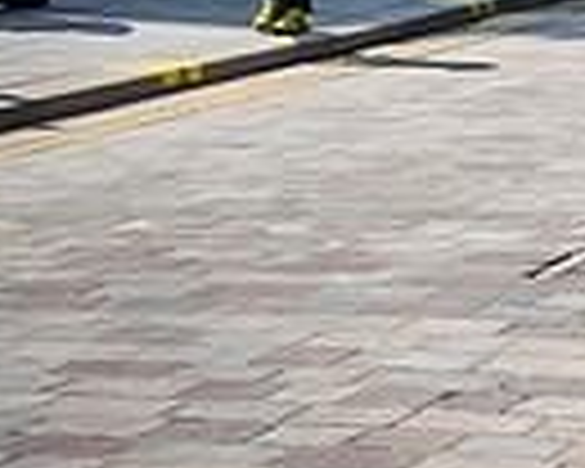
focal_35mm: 145
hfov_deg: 11.8
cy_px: -61
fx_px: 2510
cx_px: 1192
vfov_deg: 10.5
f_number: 8
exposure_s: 1/200
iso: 125
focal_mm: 34.5
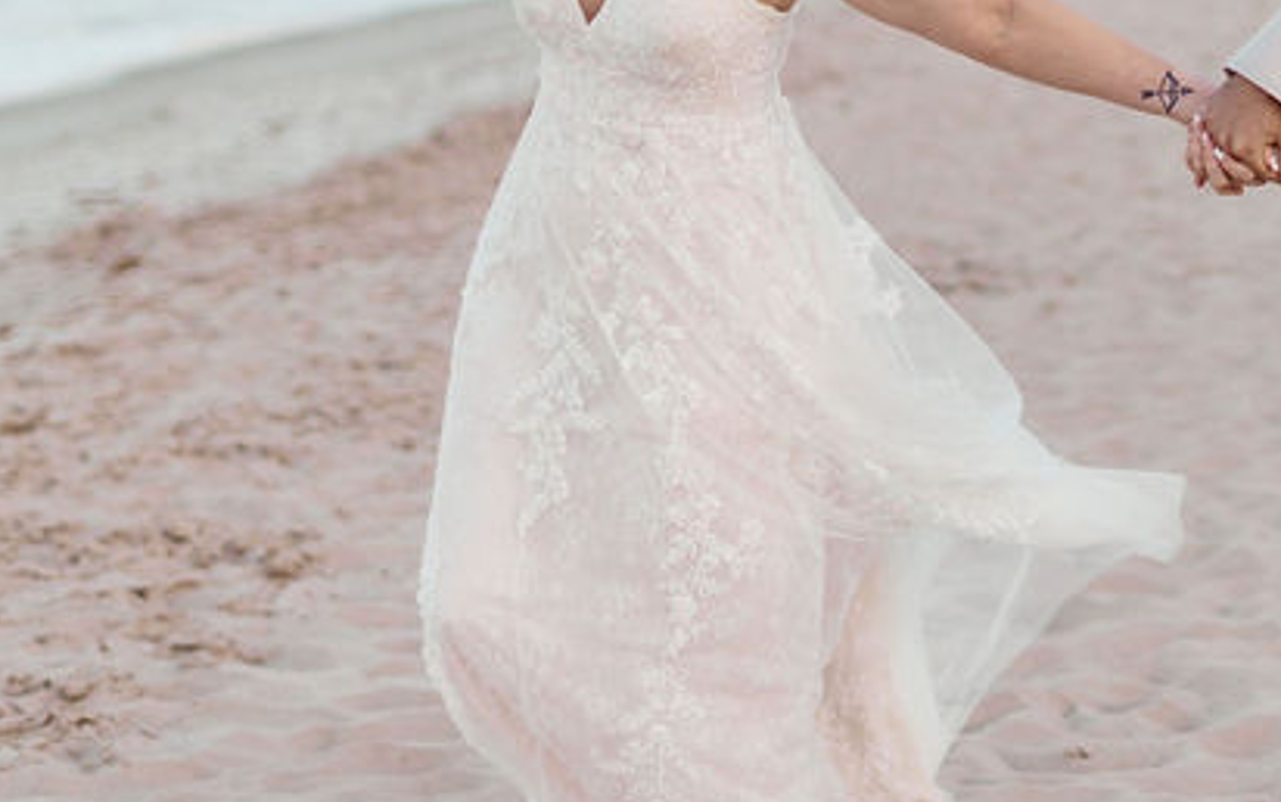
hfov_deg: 16.0
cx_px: 989
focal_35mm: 130
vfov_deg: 10.0
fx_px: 4541
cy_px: -11
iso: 125
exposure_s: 1/640
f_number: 1.8
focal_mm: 50
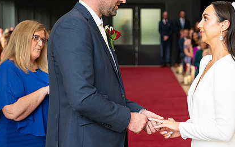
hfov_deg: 25.2
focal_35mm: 82
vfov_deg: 15.9
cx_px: 146
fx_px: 525
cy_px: 52
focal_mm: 58
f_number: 3.5
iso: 640
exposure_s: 1/160
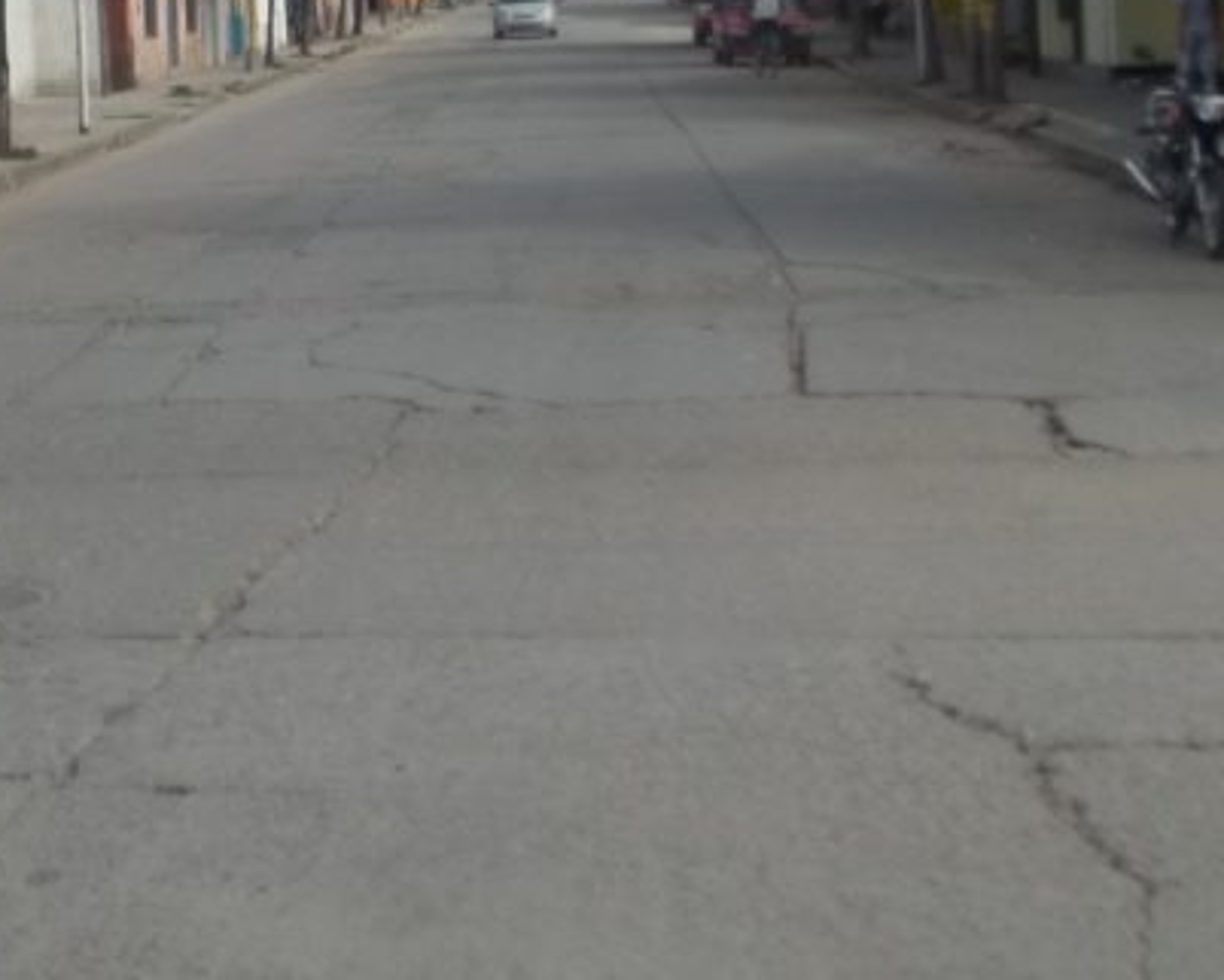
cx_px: 347
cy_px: -43
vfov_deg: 18.2
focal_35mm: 82
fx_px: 2972
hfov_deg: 23.1
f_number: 8
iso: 64
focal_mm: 5.9
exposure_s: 1/200
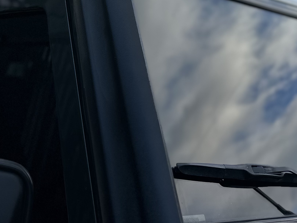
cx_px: 50
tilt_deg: +14.5
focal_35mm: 60
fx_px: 515
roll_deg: -5.4
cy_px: -40
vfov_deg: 22.6
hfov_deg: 31.2
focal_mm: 6.86
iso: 80
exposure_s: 1/1241
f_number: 1.78
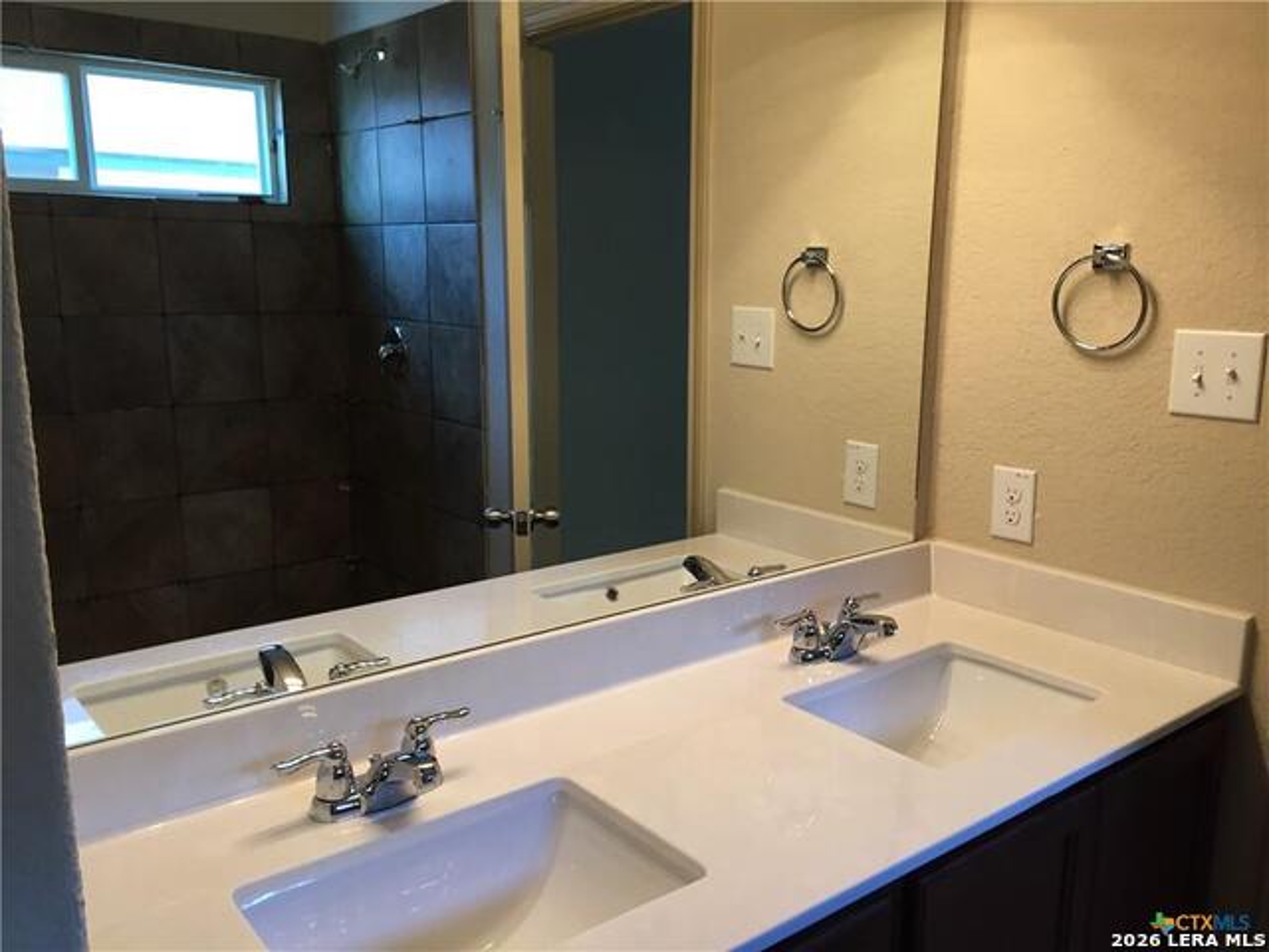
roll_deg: -1.4
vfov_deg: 48.2
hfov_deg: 61.7
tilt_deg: -8.8
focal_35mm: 29
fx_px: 1063
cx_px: 634
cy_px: 476
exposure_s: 1/30
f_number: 2.2
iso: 50
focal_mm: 4.15
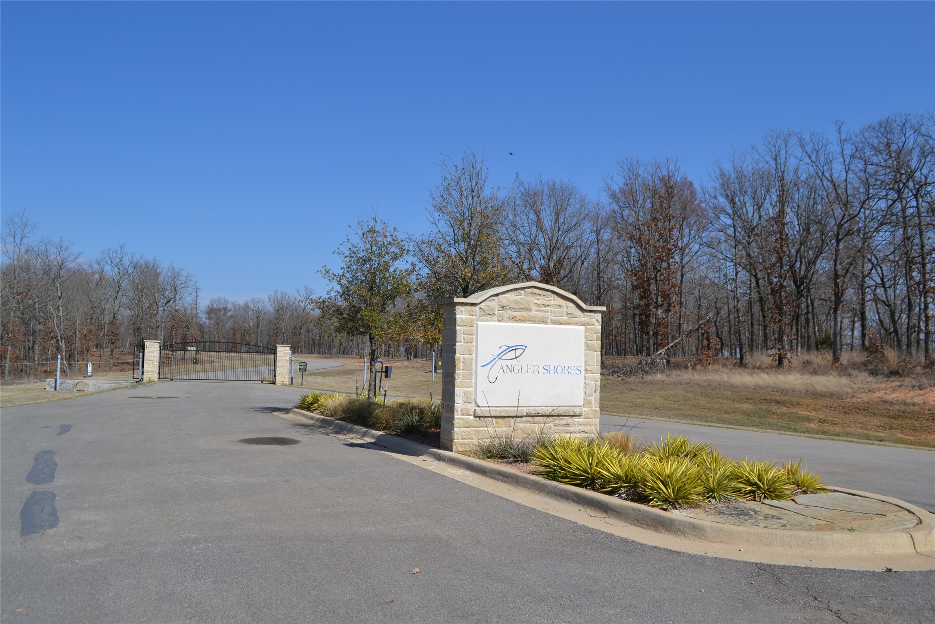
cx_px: 468
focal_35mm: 27
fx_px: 701
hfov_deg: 67.4
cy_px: 312
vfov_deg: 47.9
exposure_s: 1/320
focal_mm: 18
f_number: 9
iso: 100
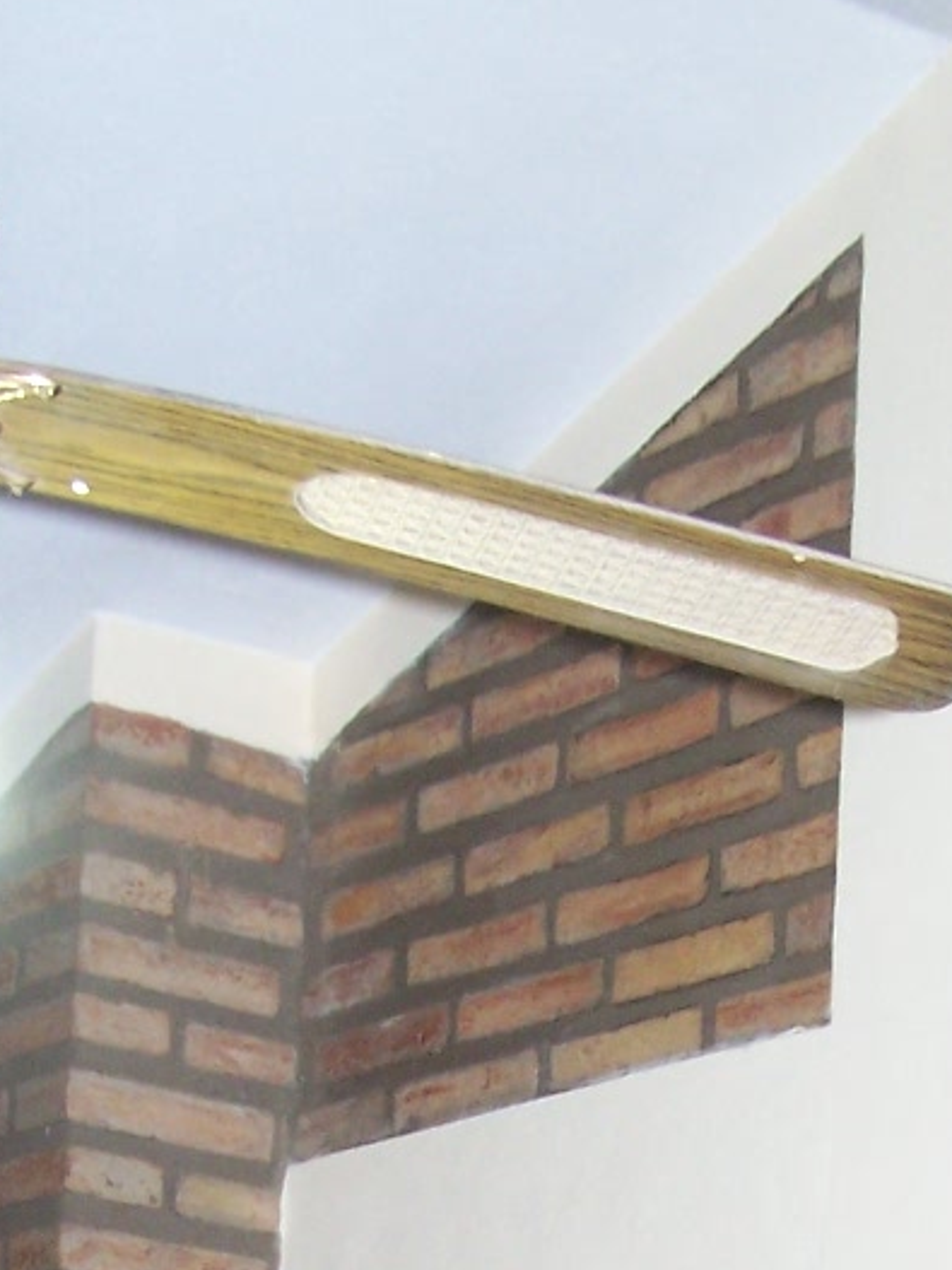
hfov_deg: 13.2
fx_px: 4109
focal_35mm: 112
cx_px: 576
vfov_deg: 16.7
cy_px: 1600
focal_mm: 6.3
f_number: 2.8
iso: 140
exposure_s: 1/60
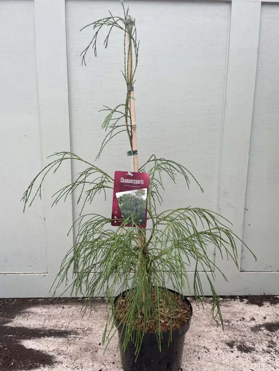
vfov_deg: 67.3
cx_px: 140
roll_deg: -1.3
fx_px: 279
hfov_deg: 53.1
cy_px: 186
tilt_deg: -10.9
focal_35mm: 26
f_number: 1.6
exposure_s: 1/191
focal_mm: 4.2
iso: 32
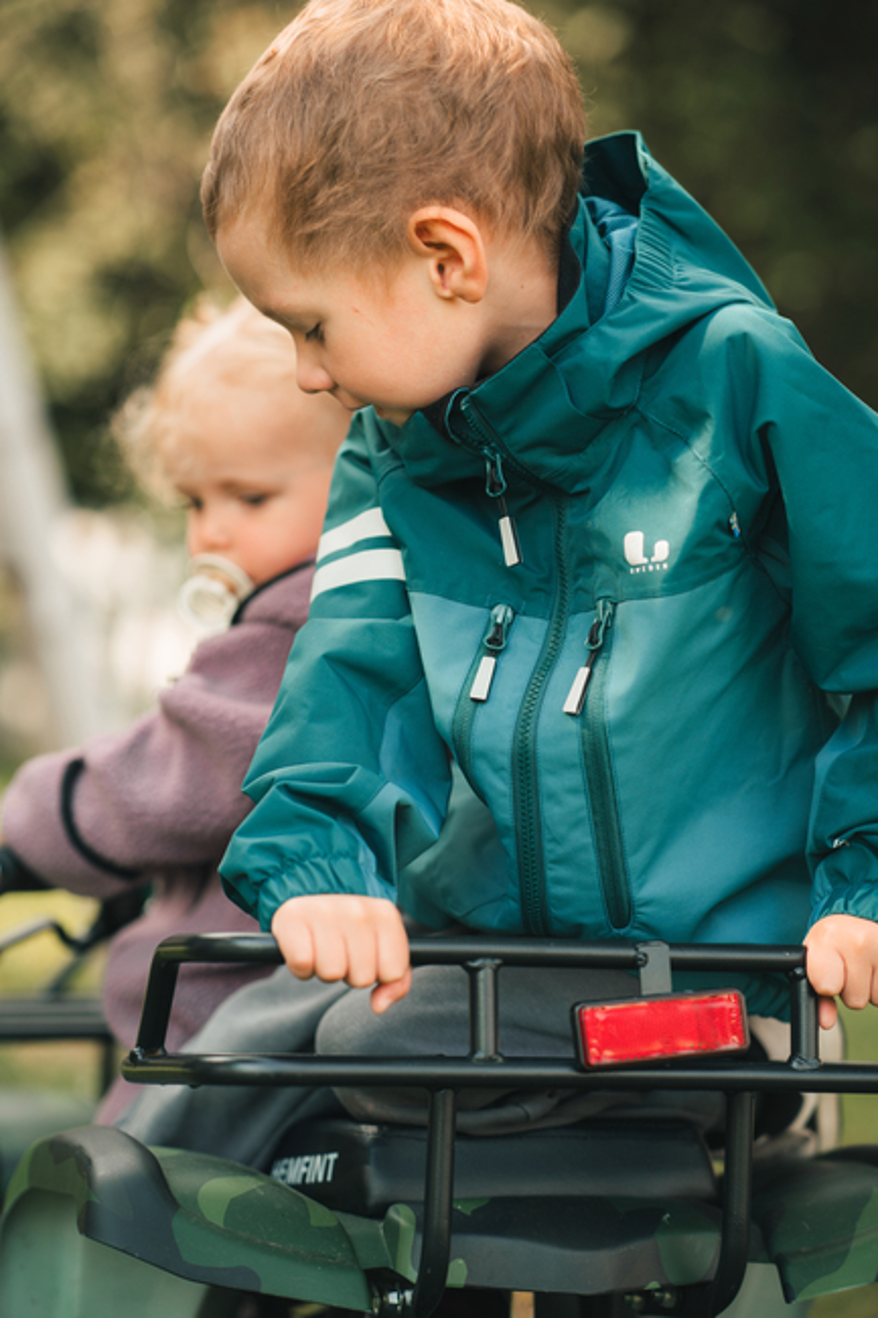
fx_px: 3111
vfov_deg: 23.9
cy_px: 659
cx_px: 439
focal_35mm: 85
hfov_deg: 16.1
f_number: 2.5
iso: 100
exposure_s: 1/500
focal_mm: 85
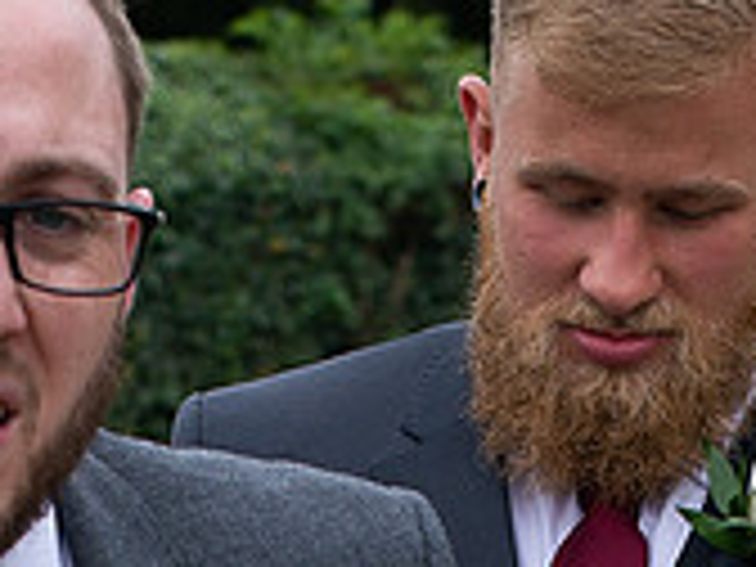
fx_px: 5198
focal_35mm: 238
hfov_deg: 8.3
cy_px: 1231
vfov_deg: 6.0
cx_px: 460
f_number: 4
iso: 100
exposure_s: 1/640
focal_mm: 35
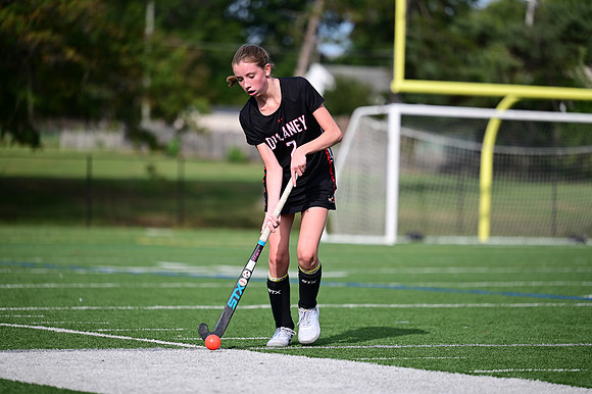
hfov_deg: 12.8
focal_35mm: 160
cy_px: 197
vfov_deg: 8.6
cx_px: 296
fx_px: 2630
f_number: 2.8
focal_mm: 160
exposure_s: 1/1250
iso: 100
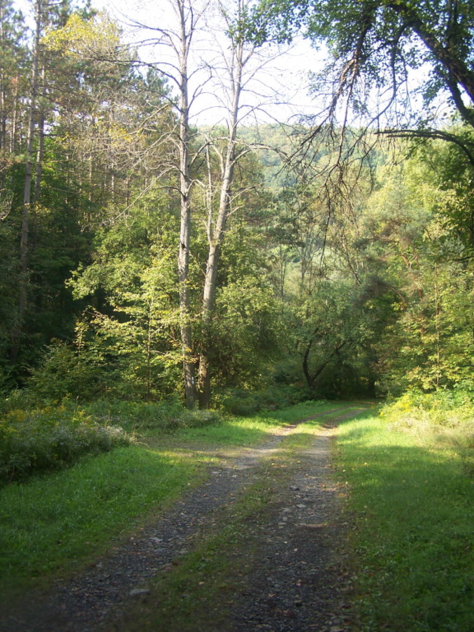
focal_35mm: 38
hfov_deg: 37.7
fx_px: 694
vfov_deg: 49.0
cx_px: 237
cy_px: 316
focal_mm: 6.3
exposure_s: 1/160
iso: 80
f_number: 2.8
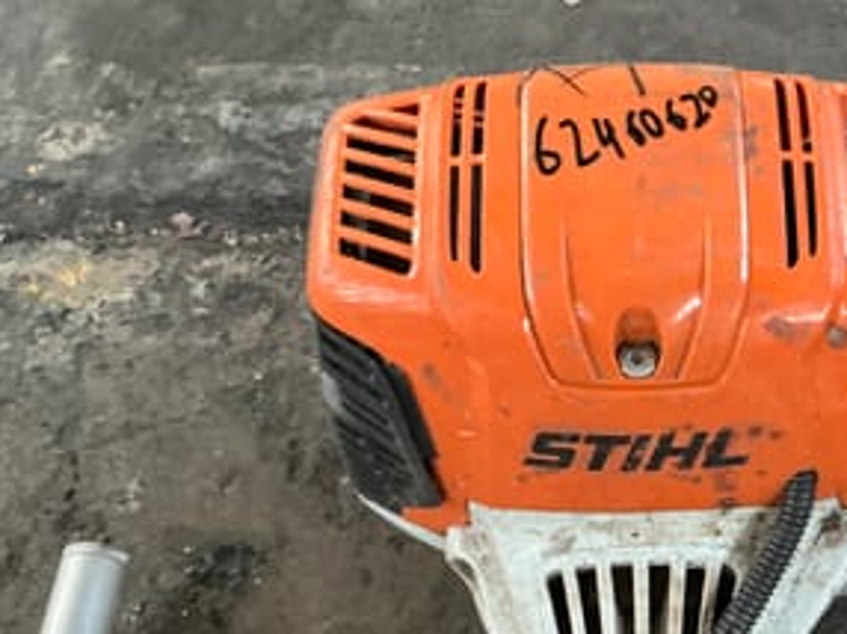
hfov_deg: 37.5
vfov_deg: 29.5
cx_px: 684
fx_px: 1198
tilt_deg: -58.6
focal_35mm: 49
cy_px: 390
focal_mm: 3
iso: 320
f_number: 1.8
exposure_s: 1/40
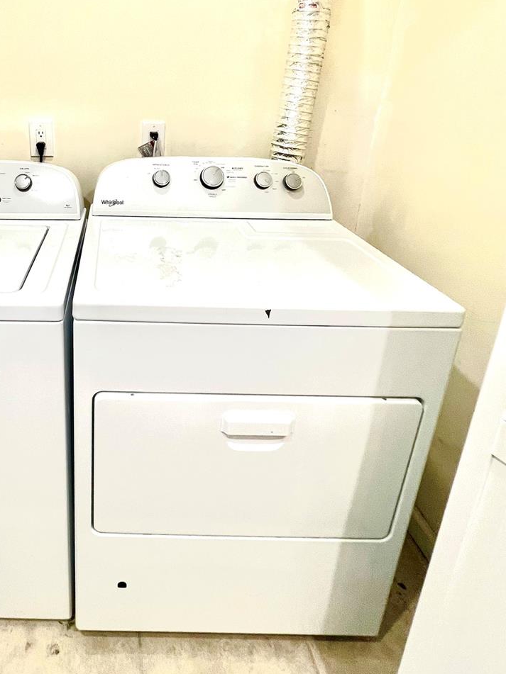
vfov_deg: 75.3
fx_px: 409
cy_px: 201
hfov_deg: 59.0
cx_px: 109
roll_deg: -0.5
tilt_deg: -15.6
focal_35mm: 21
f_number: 1.8
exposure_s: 1/30
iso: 80
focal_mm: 1.57
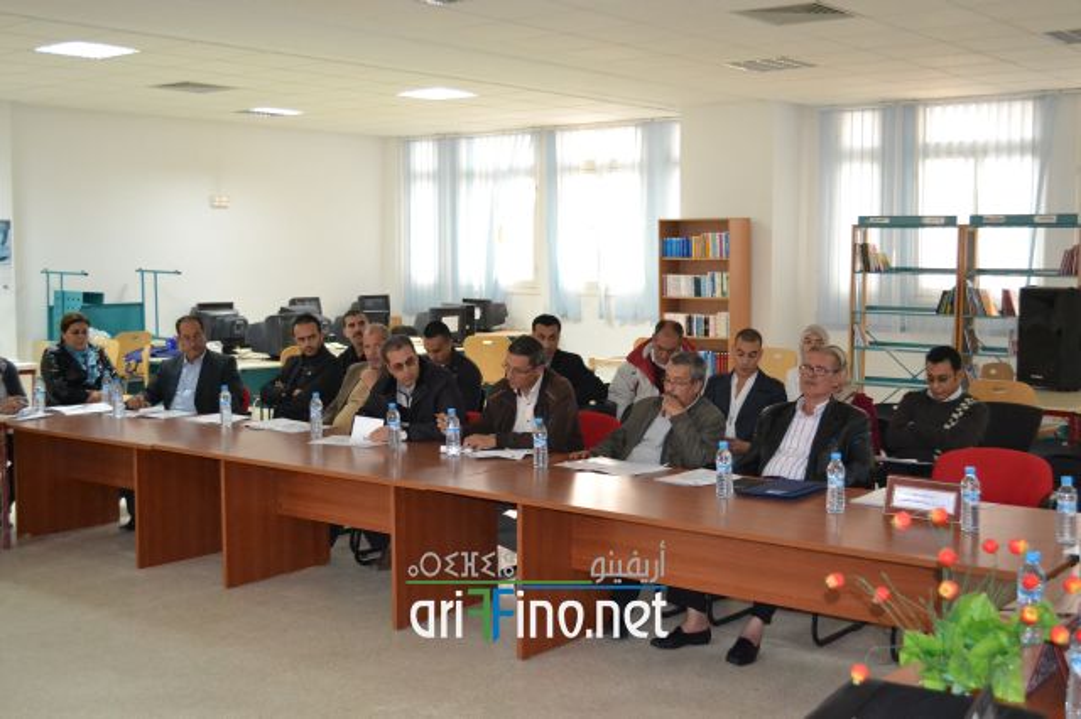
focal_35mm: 44
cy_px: 360
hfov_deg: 45.0
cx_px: 540
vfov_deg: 30.8
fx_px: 1305
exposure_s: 1/60
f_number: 4.5
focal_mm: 29
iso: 3200
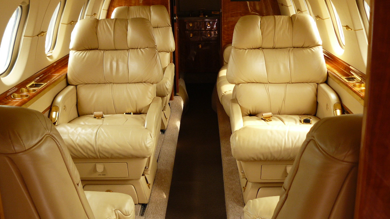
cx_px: 196
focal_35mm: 40
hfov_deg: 50.5
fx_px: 414
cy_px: 82
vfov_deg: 29.6
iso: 160
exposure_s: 1/30
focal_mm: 6
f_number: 2.8
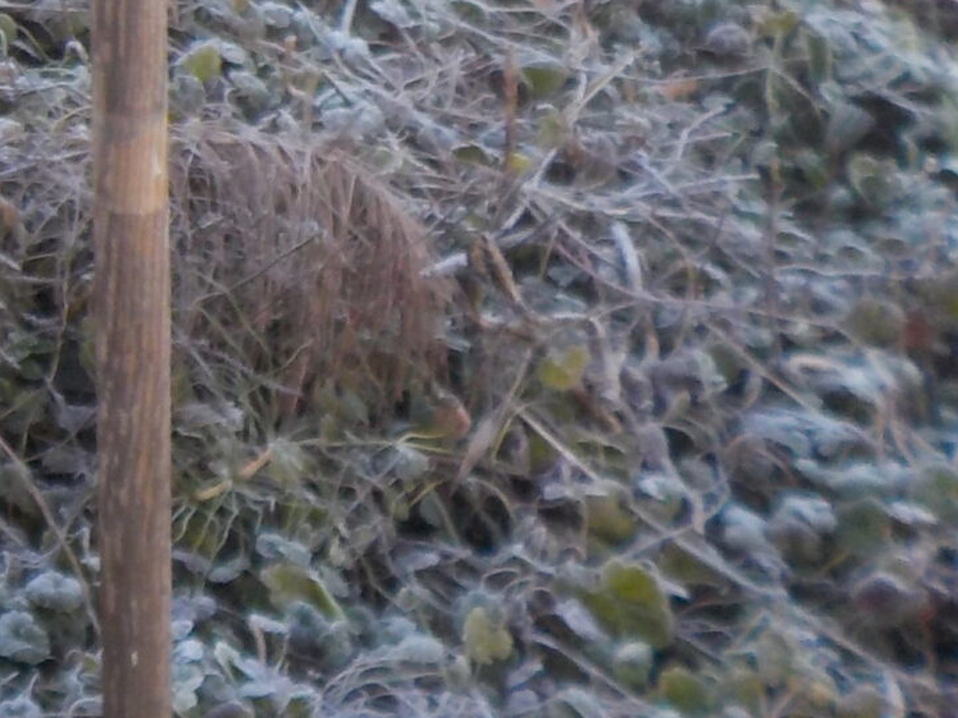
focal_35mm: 107
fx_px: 2960
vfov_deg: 13.5
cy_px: -125
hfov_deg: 16.2
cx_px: -620
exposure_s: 1/80
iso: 125
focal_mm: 4.1
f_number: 3.3
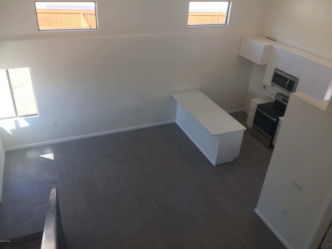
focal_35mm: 29
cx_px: 166
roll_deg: -3.6
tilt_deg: -29.2
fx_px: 278
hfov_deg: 61.7
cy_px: 124
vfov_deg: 48.2
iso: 40
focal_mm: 4.15
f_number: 2.2
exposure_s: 1/60
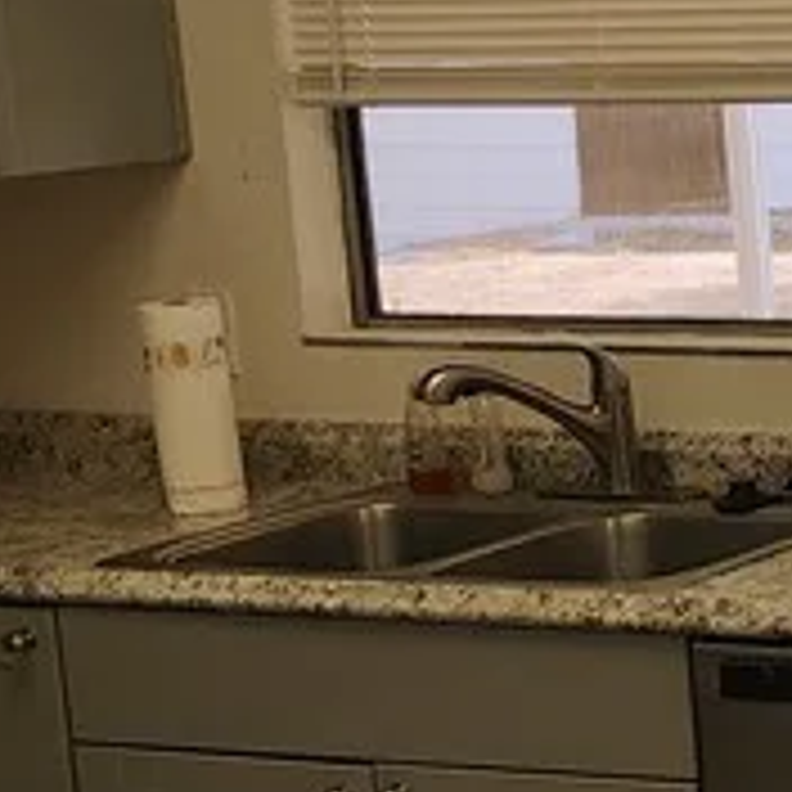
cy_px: 490
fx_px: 3054
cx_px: 1422
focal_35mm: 118
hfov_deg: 13.3
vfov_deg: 14.8
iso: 20
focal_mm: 6.4
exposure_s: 1/120
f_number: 1.8
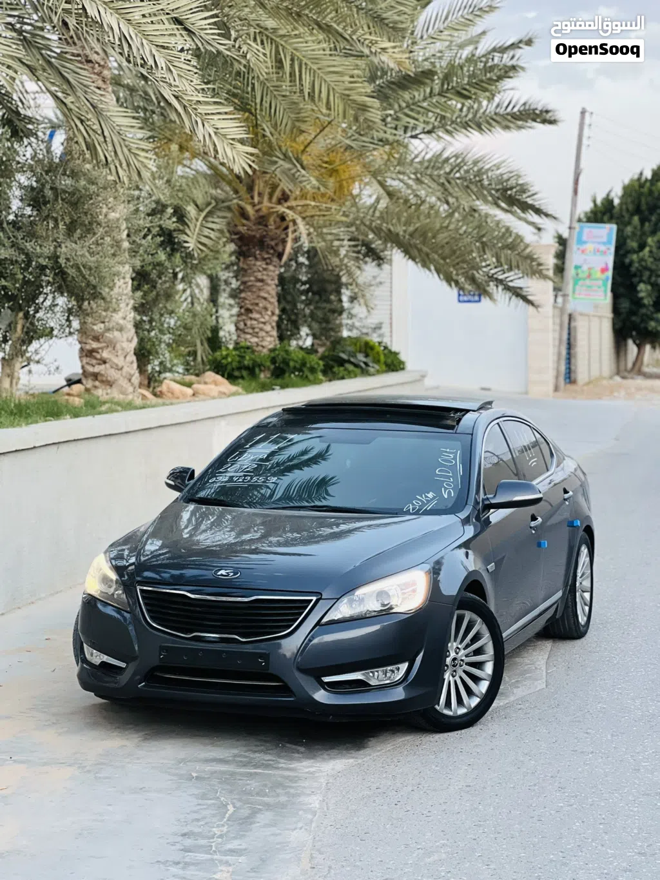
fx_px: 1957
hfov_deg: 19.1
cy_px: 440
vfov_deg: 25.3
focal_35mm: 77
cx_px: 330
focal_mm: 9
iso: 250
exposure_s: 1/121
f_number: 2.8
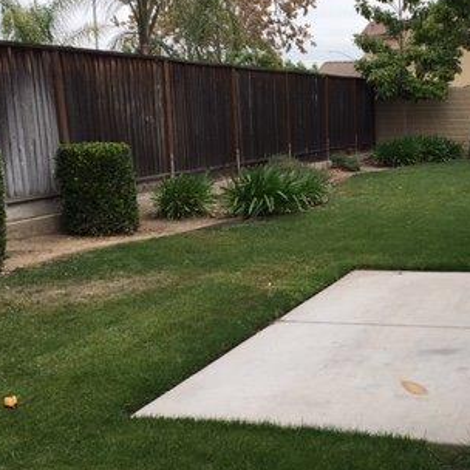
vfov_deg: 31.6
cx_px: 404
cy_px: 252
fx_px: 830
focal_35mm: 54
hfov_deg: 30.5
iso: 25
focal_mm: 4.15
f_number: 2.2
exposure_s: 1/754
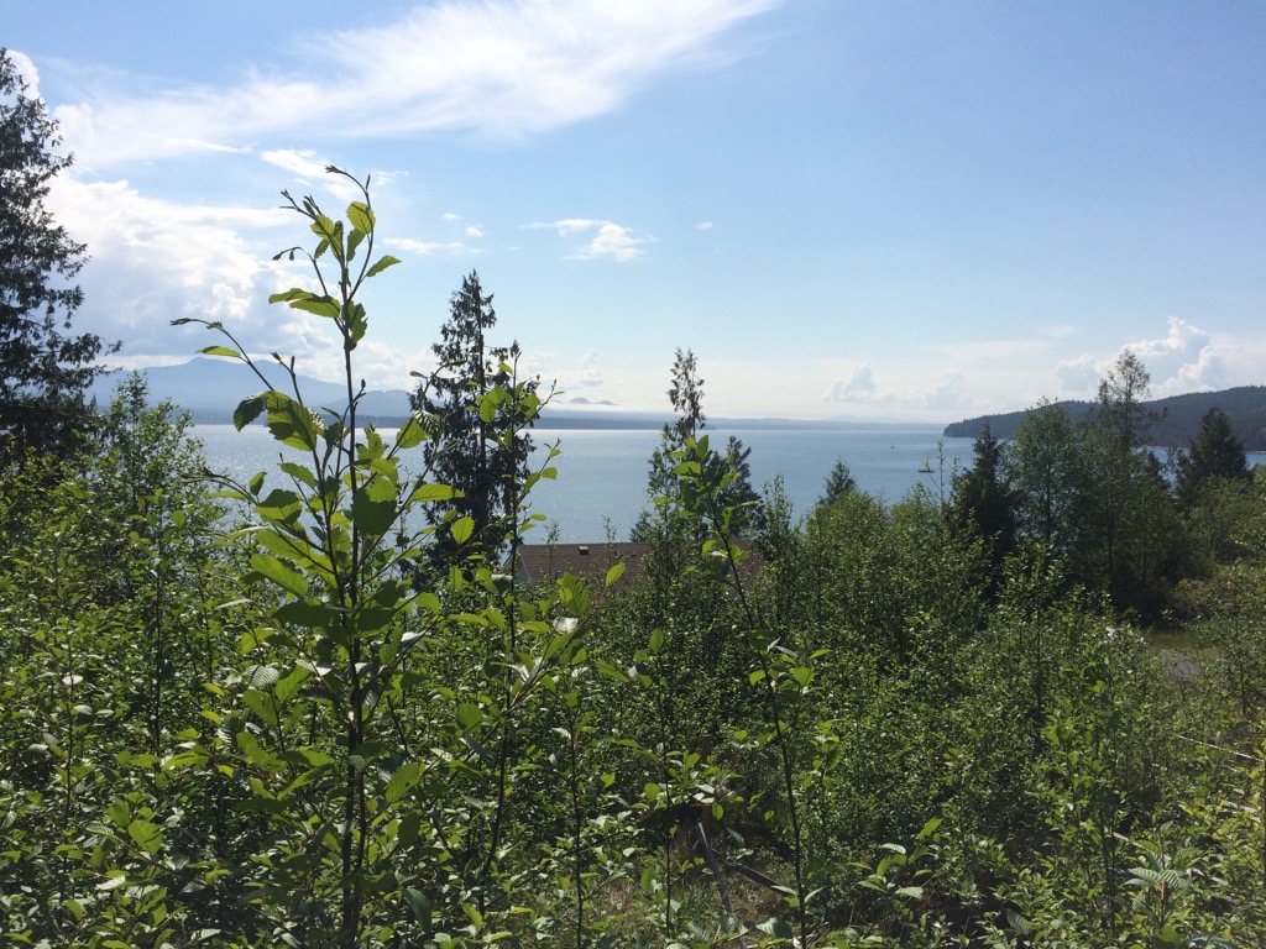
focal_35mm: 29
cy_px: 474
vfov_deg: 48.2
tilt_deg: -3.7
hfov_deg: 61.7
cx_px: 633
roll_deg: -0.6
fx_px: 1061
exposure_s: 1/4566
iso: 32
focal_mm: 4.15
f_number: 2.2
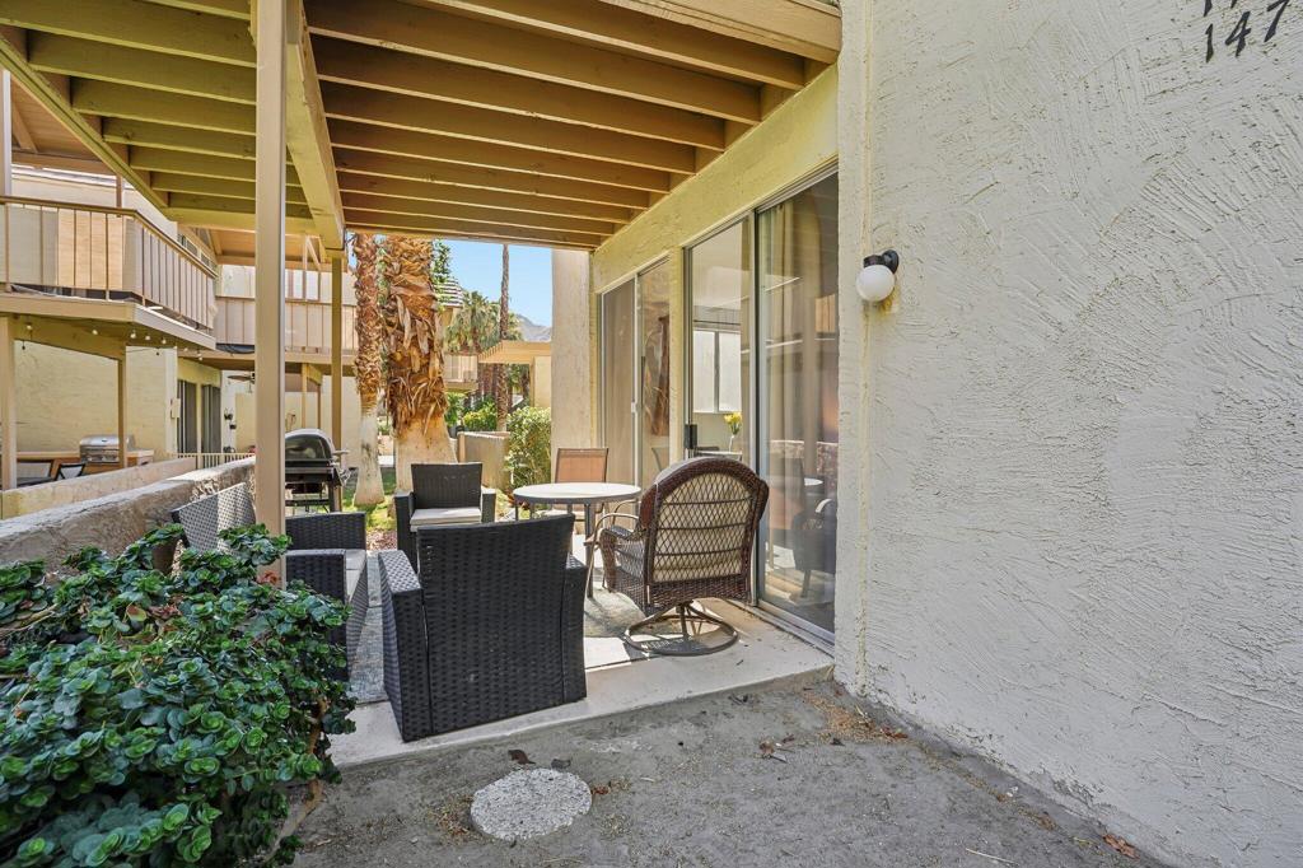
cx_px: 652
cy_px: 434
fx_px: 615
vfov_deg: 70.4
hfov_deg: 93.3
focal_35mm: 17
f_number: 8
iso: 100
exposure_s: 1/30
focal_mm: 17
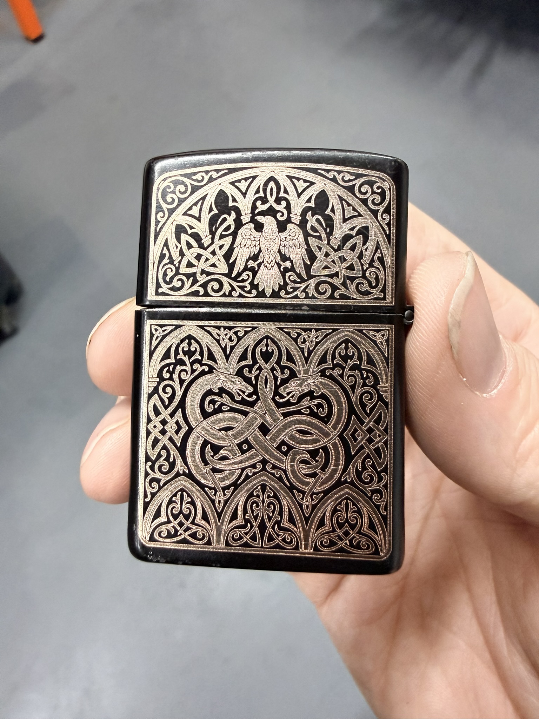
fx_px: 498
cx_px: 270
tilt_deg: -61.4
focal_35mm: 24
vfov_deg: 71.6
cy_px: 360
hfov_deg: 56.8
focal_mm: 2.22
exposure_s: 1/75
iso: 400
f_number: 2.2
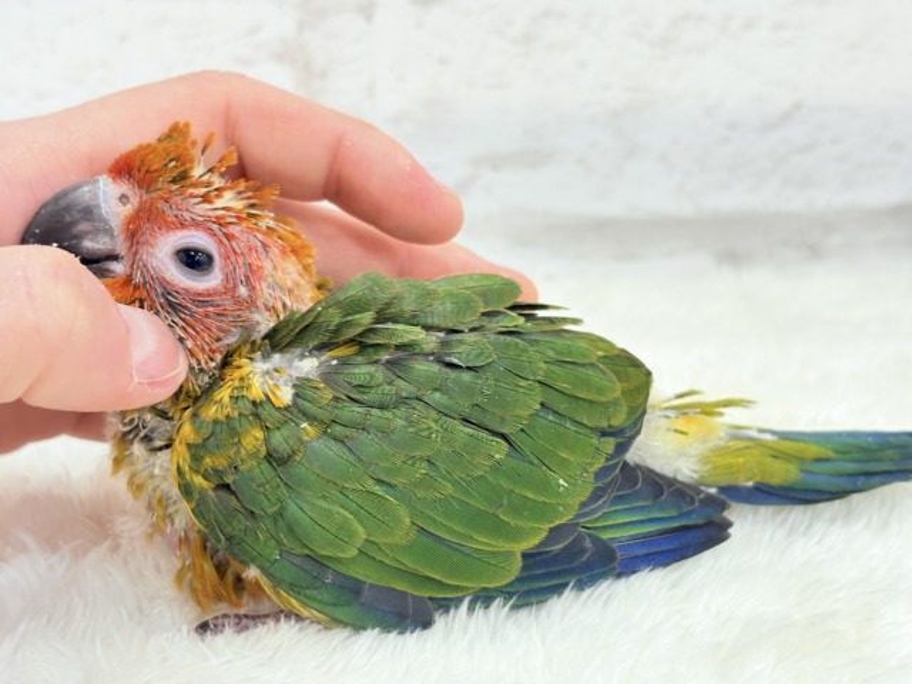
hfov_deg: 36.8
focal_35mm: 52
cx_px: 456
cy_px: 342
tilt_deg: -19.0
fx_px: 1370
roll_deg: +2.1
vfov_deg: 28.0
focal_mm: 5.96
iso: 64
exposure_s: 1/50
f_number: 1.6
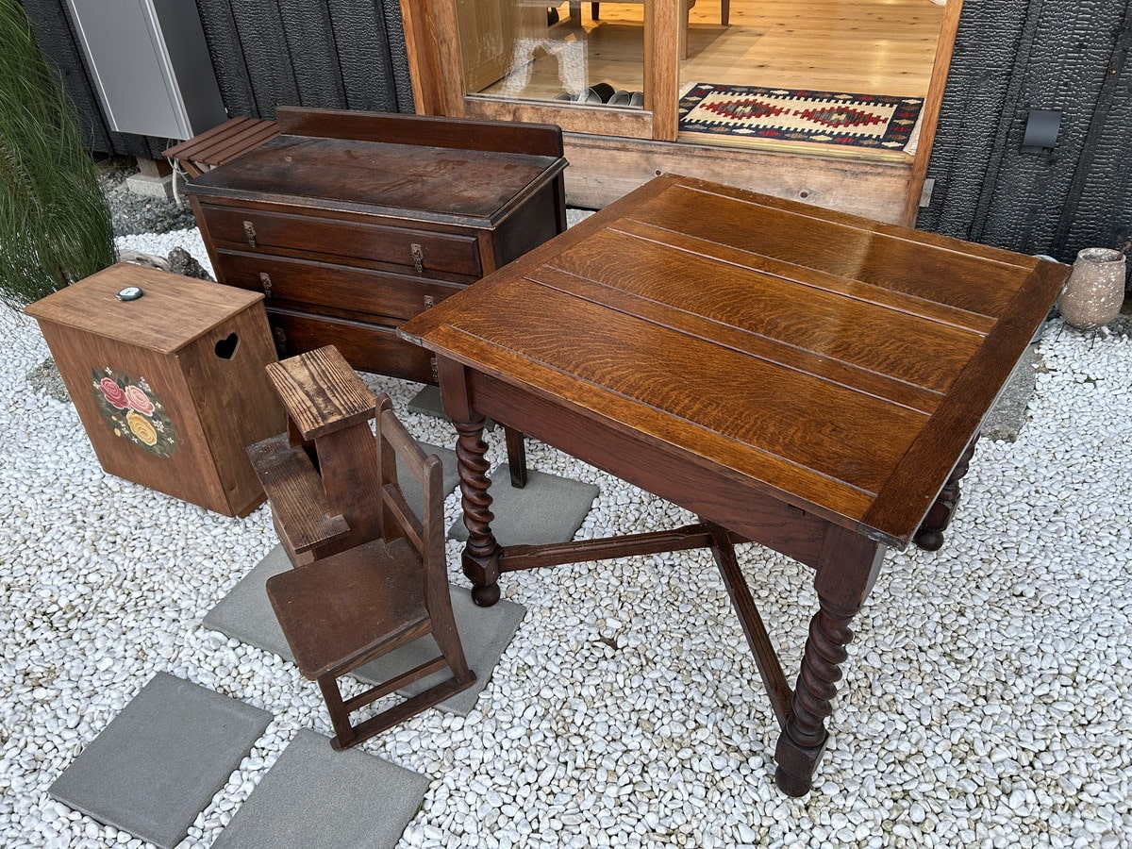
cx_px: 566
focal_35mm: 26
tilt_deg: -36.6
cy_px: 424
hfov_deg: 67.3
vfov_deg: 53.1
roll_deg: +3.5
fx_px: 850
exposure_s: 1/73
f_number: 1.5
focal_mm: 5.7
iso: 125
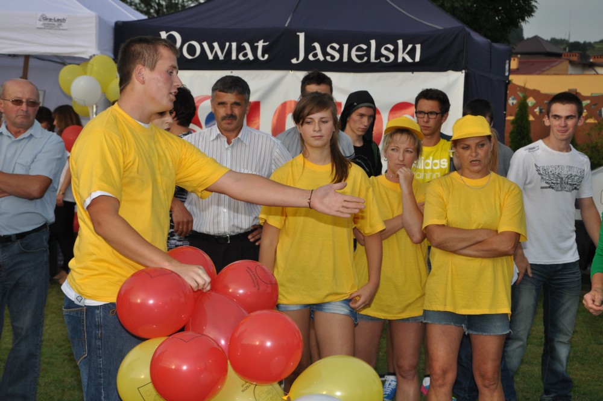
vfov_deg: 15.7
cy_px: 200
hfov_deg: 23.4
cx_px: 302
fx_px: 1455
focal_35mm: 87
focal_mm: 58
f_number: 8
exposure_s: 1/200
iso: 200
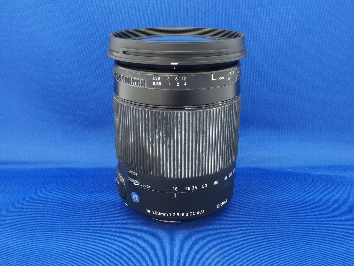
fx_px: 389
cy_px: 133
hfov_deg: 49.0
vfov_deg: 37.7
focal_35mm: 38
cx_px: 177
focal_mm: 8.1
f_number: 8
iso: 100
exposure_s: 2.5
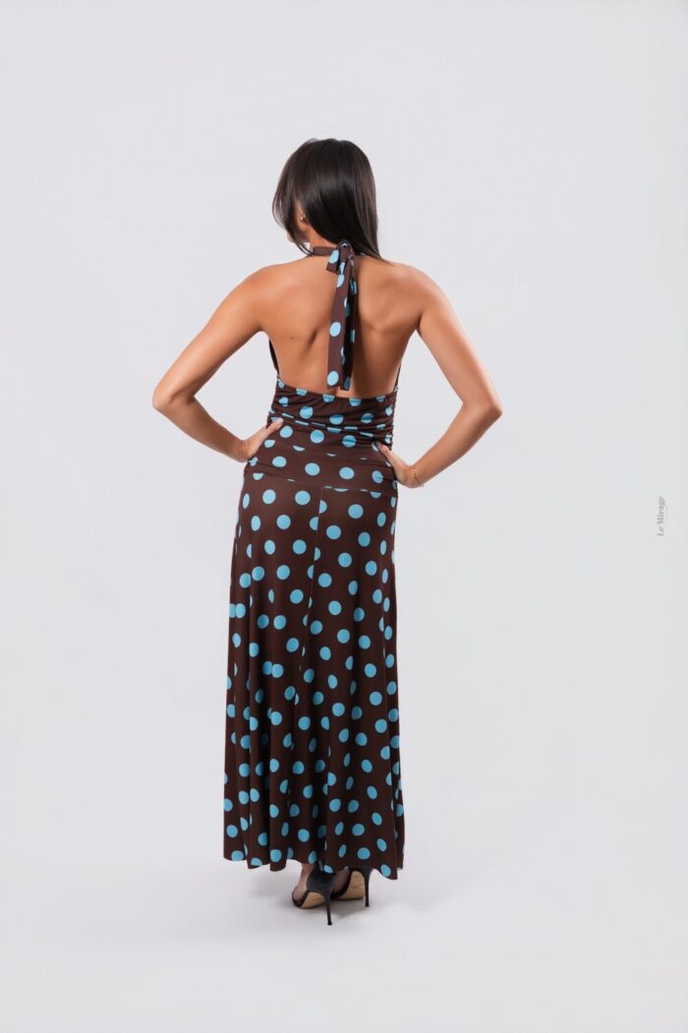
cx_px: 344
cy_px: 516
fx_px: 1405
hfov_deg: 27.5
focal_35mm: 49
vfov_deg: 40.3
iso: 160
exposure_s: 1/320
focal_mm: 32.8
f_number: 2.8
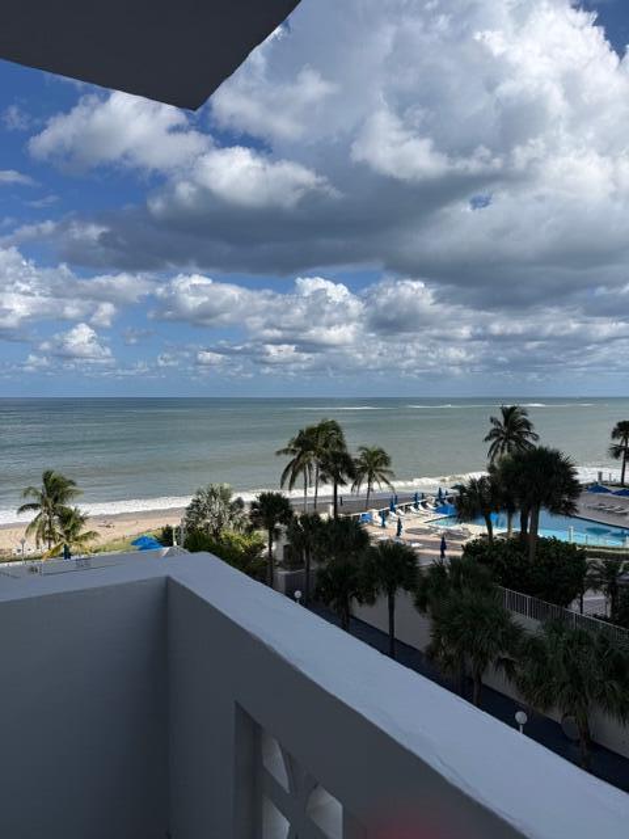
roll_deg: +1.0
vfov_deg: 71.6
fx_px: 581
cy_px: 420
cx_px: 314
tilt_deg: -1.0
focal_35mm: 24
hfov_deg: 56.8
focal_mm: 6.76
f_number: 1.78
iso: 80
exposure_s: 1/8130
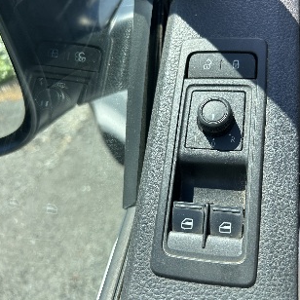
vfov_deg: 52.5
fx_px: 304
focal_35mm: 31
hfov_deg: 51.9
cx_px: 191
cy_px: 150
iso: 50
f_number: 1.5
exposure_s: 1/1038
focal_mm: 5.7
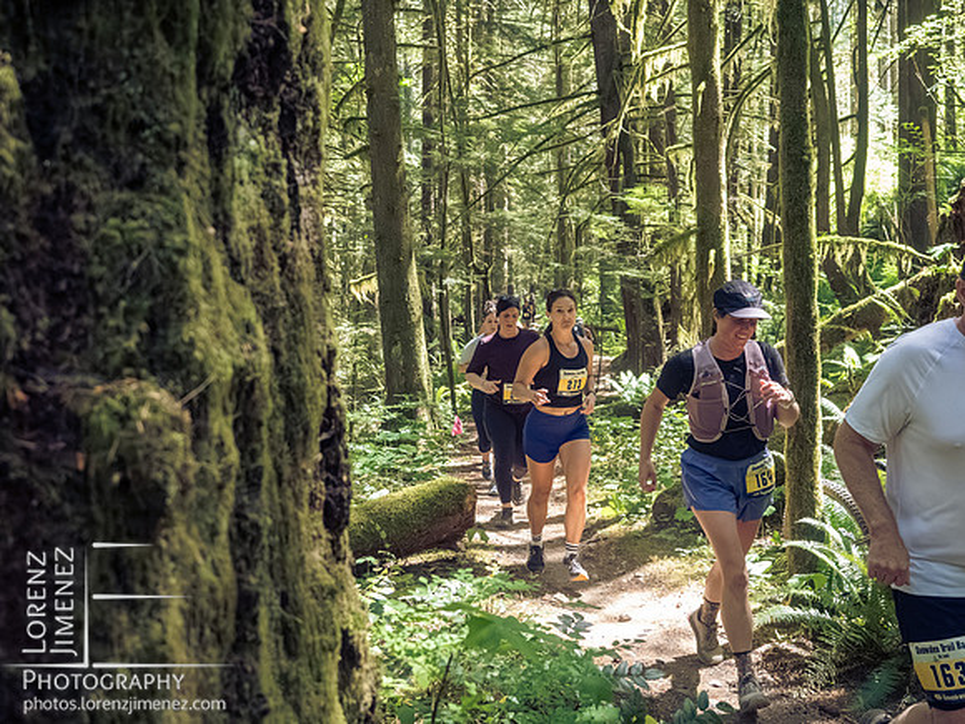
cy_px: 362
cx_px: 482
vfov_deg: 36.2
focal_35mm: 40
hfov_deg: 47.1
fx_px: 1108
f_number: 2.8
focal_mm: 19
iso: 5000
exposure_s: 1/1000
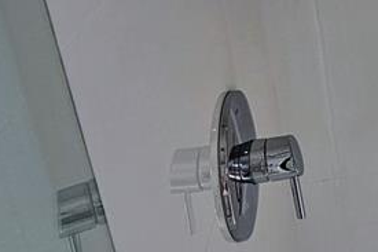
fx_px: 619
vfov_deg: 21.9
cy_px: -12
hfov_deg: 28.0
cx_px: 492
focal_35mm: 59
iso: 50
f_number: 2.2
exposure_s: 1/236
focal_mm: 2.2
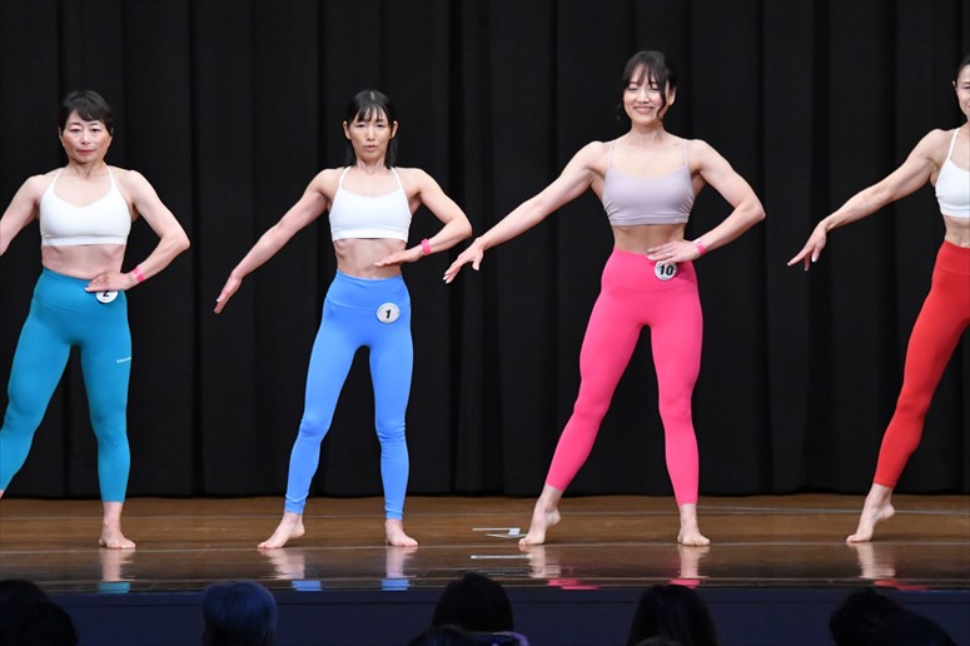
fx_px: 5844
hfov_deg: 9.5
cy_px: 323
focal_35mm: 217
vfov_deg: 6.3
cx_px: 485
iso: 6400
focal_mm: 145
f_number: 5.6
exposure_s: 1/400
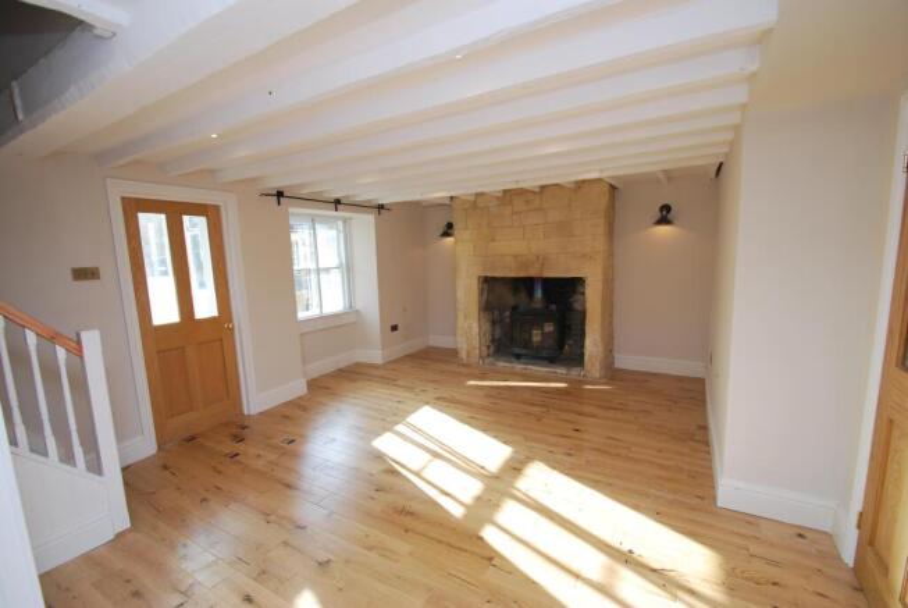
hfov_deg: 100.3
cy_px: 304
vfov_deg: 77.5
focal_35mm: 15
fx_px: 379
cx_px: 454
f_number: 5
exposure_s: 1/100
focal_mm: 10
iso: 200
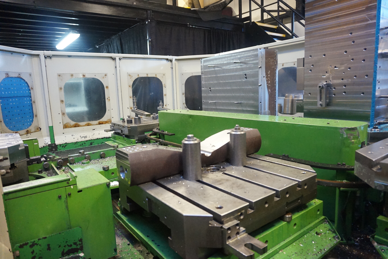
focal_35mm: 24
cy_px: 130
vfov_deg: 53.1
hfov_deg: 73.7
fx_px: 259
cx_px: 194
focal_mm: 16
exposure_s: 1/125
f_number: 3.5
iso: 3200
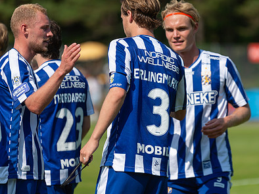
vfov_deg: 5.2
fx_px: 2116
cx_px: 133
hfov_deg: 7.0
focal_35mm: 283
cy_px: 87
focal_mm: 200
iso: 100
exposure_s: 1/2000
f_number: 3.2
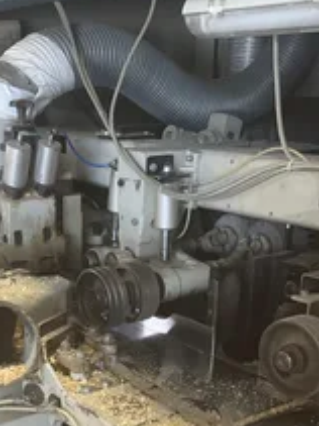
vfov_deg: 33.6
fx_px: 676
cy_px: 357
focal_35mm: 55
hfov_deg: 26.4
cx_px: 105
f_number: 1.8
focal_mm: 3
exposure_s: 1/60
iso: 80
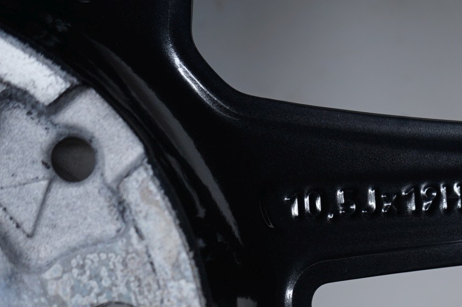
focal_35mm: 111
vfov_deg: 12.2
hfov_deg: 17.9
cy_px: 305
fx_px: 1423
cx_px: 482
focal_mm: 50
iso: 250
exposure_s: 1/125
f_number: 8
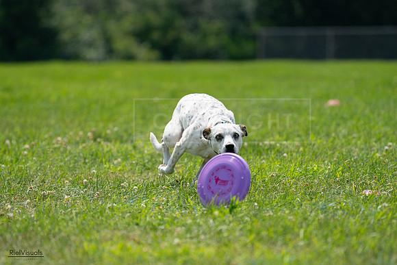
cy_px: 132
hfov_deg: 6.5
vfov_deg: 4.4
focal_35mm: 315
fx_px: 3474
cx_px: 198
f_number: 6.3
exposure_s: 1/4000
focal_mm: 315
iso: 800
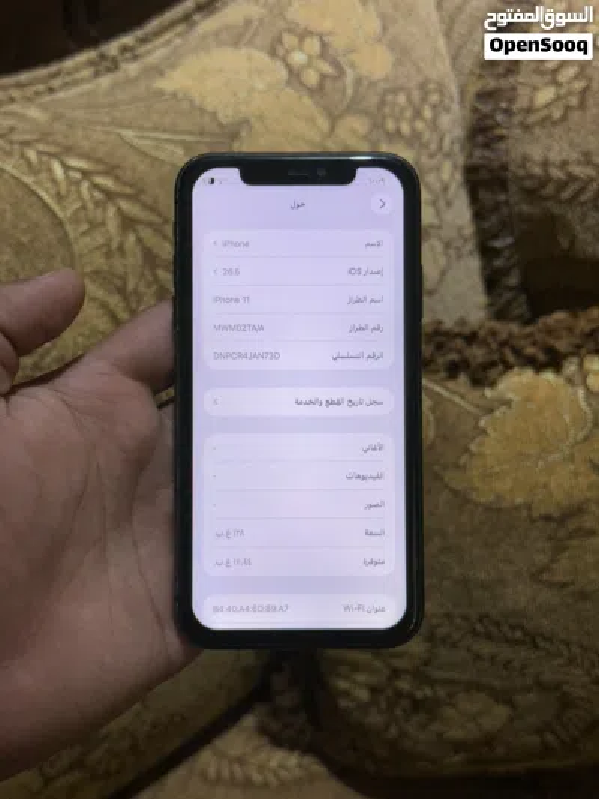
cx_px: 300
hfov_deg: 30.3
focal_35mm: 48
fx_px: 1107
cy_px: 400
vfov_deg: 39.6
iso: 64
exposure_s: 1/50
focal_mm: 6.86
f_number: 1.78
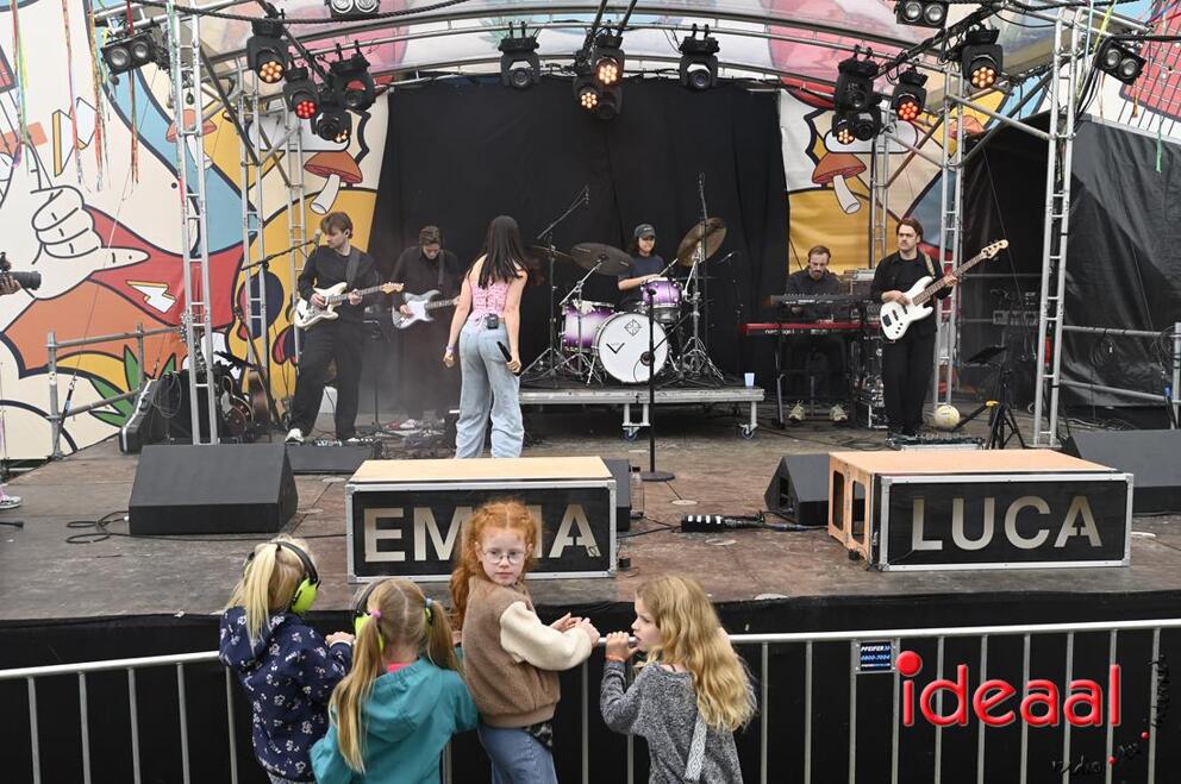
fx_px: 1180
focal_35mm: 36
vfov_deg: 36.8
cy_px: 392
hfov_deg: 53.2
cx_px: 590
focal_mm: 36
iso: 200
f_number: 5.6
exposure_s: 1/125
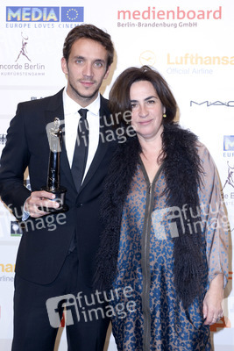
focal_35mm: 66
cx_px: 117
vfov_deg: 30.5
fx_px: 643
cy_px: 176
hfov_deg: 20.6
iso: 800
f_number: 6.3
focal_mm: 66
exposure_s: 1/250
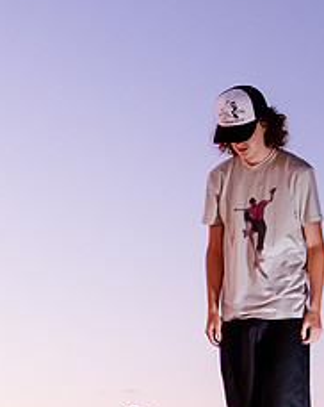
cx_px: 59
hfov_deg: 15.3
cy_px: 270
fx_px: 1200
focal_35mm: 100
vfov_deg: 19.1
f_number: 4
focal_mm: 24
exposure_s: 1/100
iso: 4000
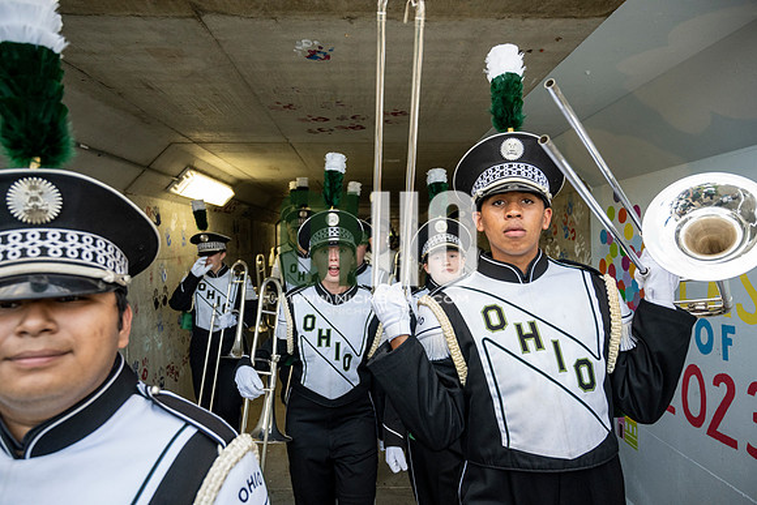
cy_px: 252
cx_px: 378
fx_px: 505
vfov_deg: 53.2
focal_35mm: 24
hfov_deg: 73.7
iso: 1600
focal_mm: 24
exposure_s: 1/800
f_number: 4
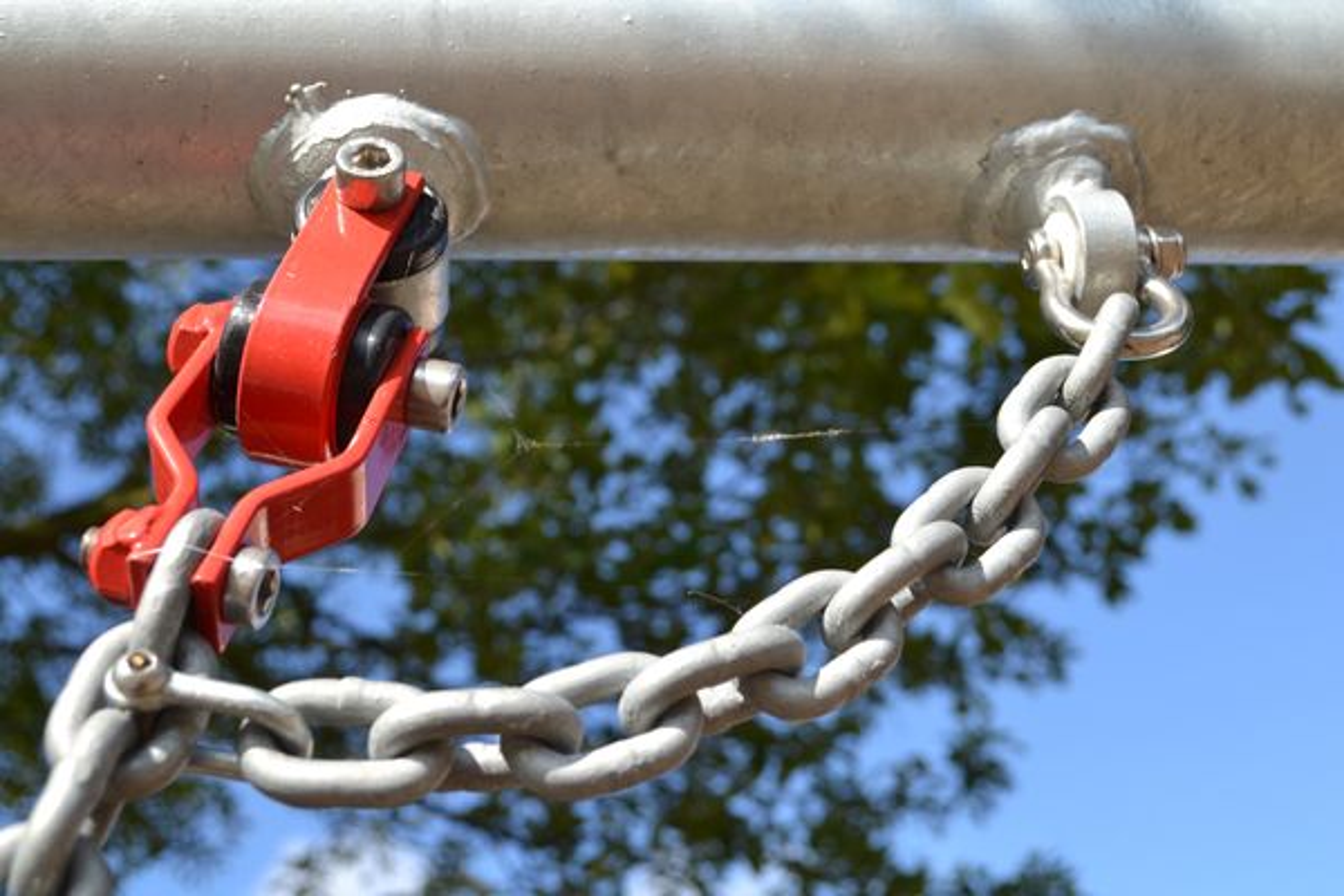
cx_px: 672
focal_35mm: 45
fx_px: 1680
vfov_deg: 29.9
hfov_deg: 43.6
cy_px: 448
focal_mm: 30
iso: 100
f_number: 6.3
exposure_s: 1/160
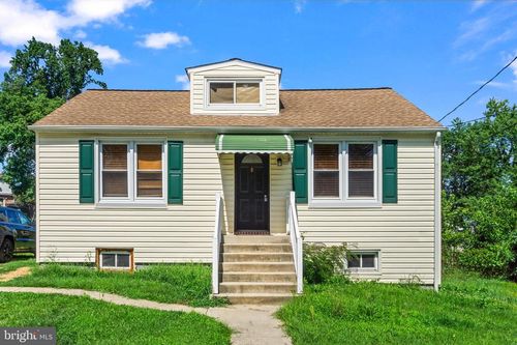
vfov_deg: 38.3
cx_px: 258
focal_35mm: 34
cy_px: 172
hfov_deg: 55.1
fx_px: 495
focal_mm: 23
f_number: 11
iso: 100
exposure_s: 1/250
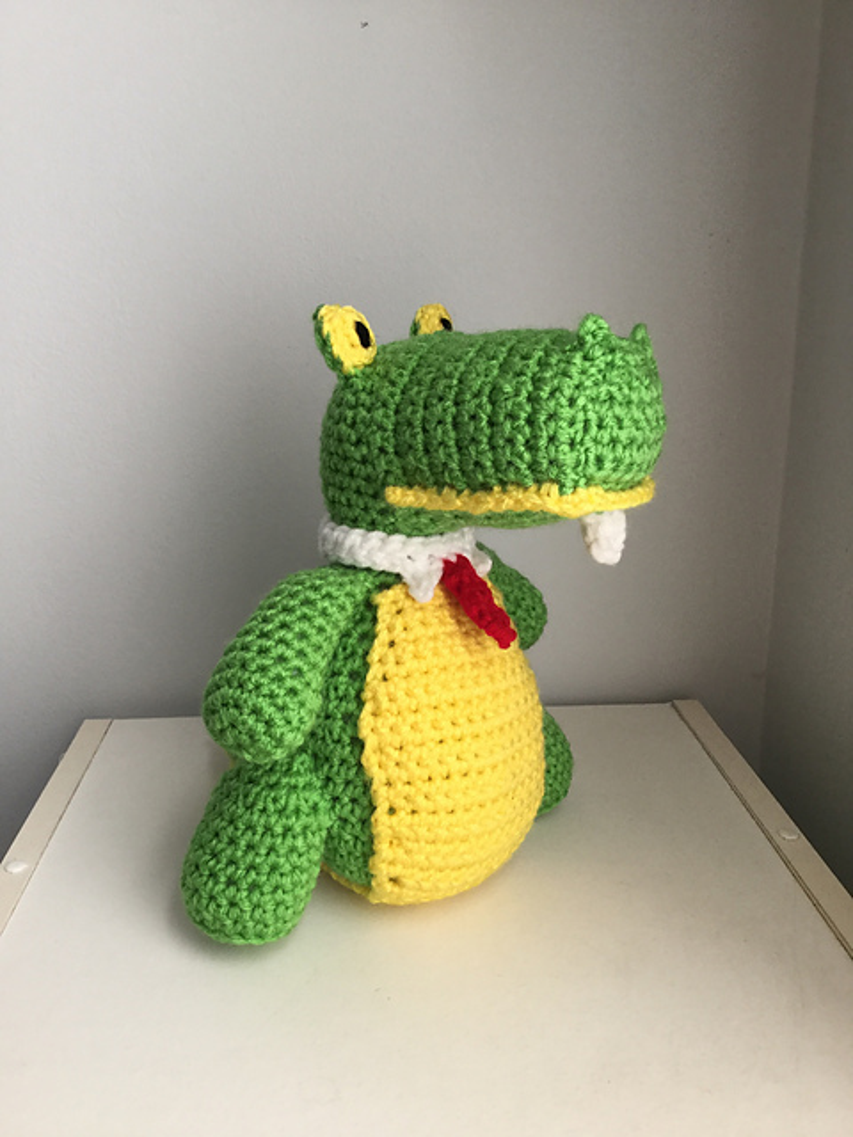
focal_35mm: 31
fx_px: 1019
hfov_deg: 45.4
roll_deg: +0.9
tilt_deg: -18.0
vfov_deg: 58.4
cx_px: 426
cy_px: 568
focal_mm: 3.3
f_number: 2.4
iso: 32
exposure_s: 1/30
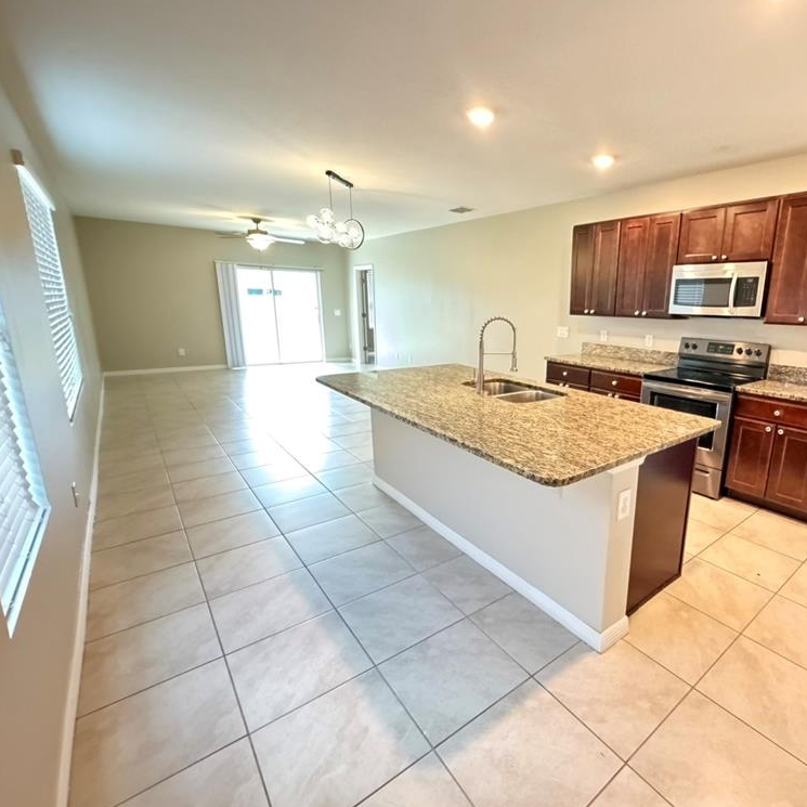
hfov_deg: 81.6
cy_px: 403
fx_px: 448
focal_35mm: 17
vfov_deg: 84.0
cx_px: 526
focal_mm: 2.22
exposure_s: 1/24
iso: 2500
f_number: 2.2
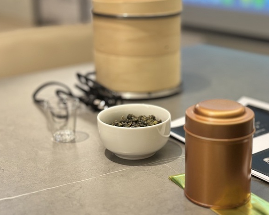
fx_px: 486
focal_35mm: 61
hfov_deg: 30.8
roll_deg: -0.2
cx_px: 169
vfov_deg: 25.0
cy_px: 100
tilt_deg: -17.0
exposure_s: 1/60
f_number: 1.78
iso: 200
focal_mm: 6.86
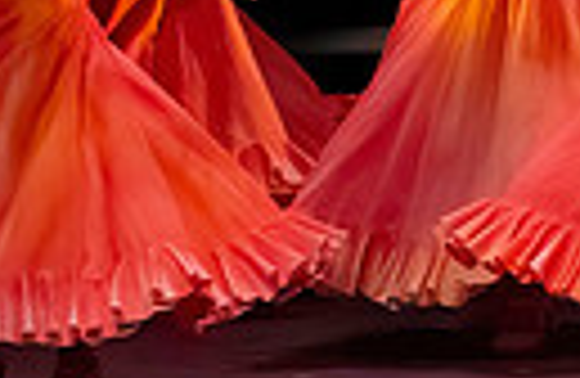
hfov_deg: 1.8
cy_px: -288
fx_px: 18363
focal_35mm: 1148
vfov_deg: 1.2
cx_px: 784
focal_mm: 221
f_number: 6.3
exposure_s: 1/400
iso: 20000
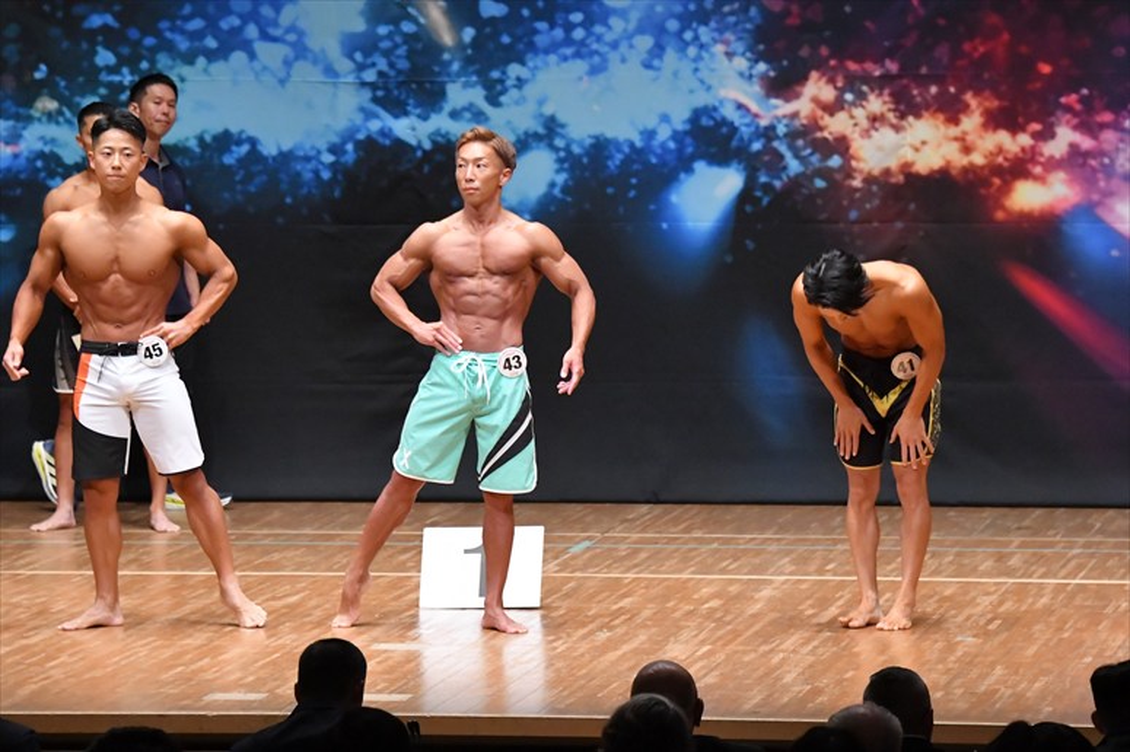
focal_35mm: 217
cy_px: 376
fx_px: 6808
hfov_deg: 9.5
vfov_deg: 6.3
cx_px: 565
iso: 8000
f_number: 5.6
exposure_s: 1/400
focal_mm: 145
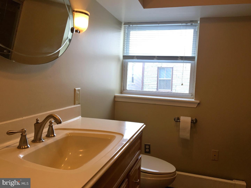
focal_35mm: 29
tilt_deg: -4.8
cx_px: 126
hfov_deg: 61.7
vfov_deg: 48.2
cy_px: 94
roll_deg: -2.1
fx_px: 210
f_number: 2.2
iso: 40
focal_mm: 4.15
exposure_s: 1/120
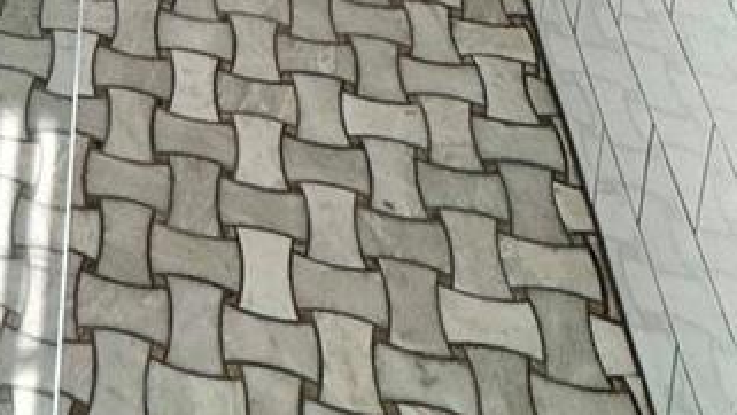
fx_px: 1427
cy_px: -956
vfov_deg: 10.0
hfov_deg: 25.7
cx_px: -161
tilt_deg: -9.1
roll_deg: -2.1
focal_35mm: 73
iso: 50
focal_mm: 2.22
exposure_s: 1/120
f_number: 2.2
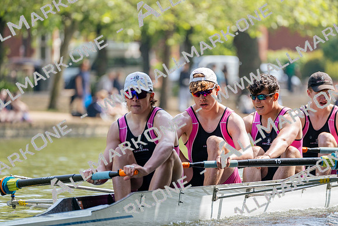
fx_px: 3043
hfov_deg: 6.4
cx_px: 169
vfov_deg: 4.2
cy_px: 113
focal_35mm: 324
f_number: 5.6
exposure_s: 1/1250
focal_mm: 324
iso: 800
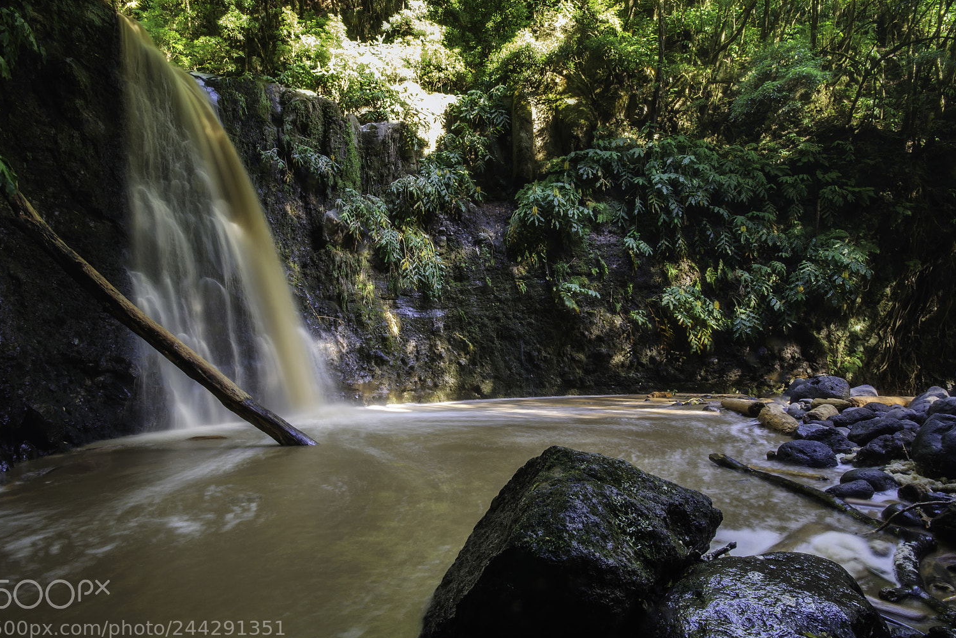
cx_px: 462
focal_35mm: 16
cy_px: 339
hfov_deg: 96.7
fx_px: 425
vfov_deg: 73.7
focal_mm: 10
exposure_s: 3
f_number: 22
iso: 100
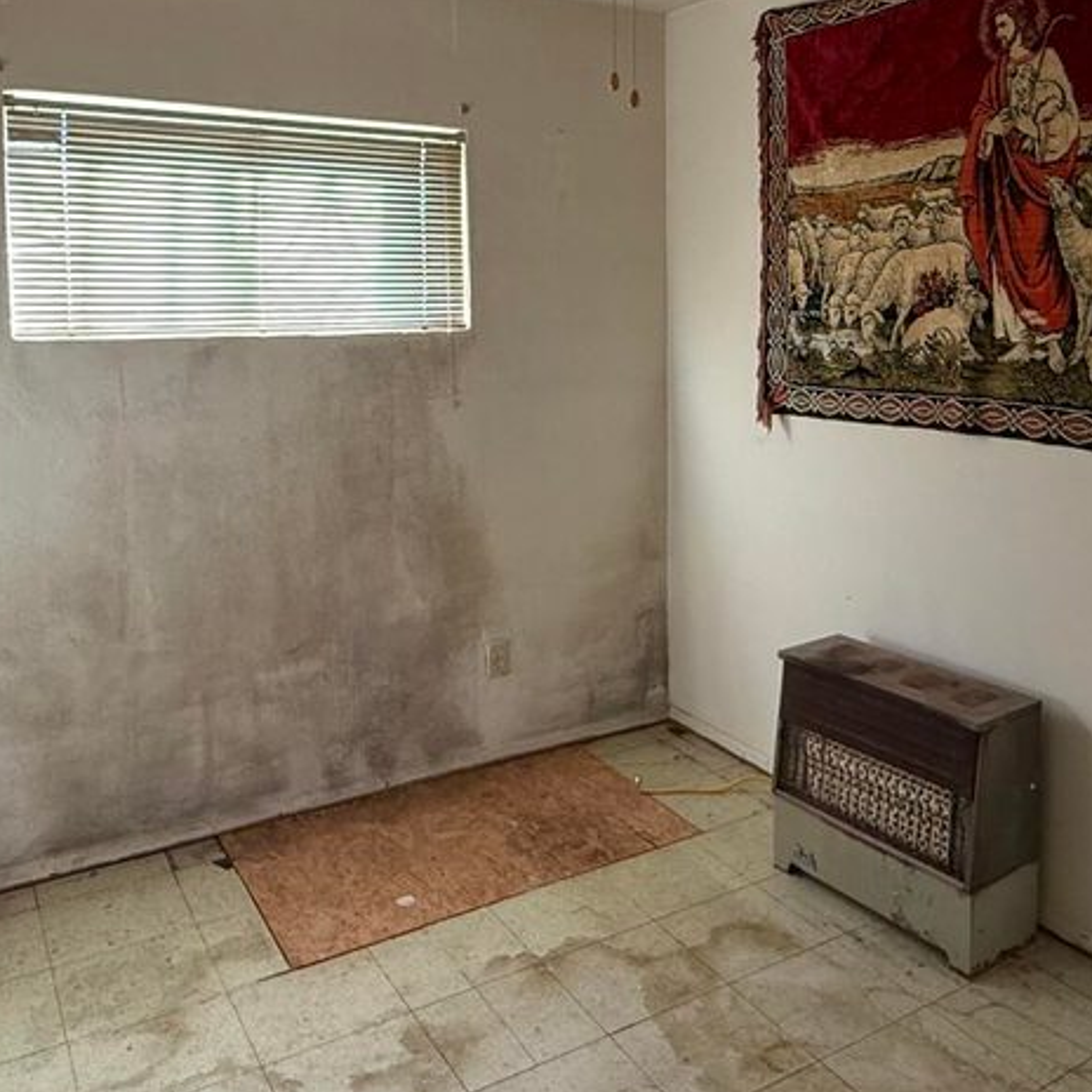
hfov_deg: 50.4
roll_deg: +0.1
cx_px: 711
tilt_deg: -4.1
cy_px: 369
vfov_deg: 50.2
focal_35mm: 32
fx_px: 1142
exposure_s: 1/120
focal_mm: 2.22
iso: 400
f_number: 2.2
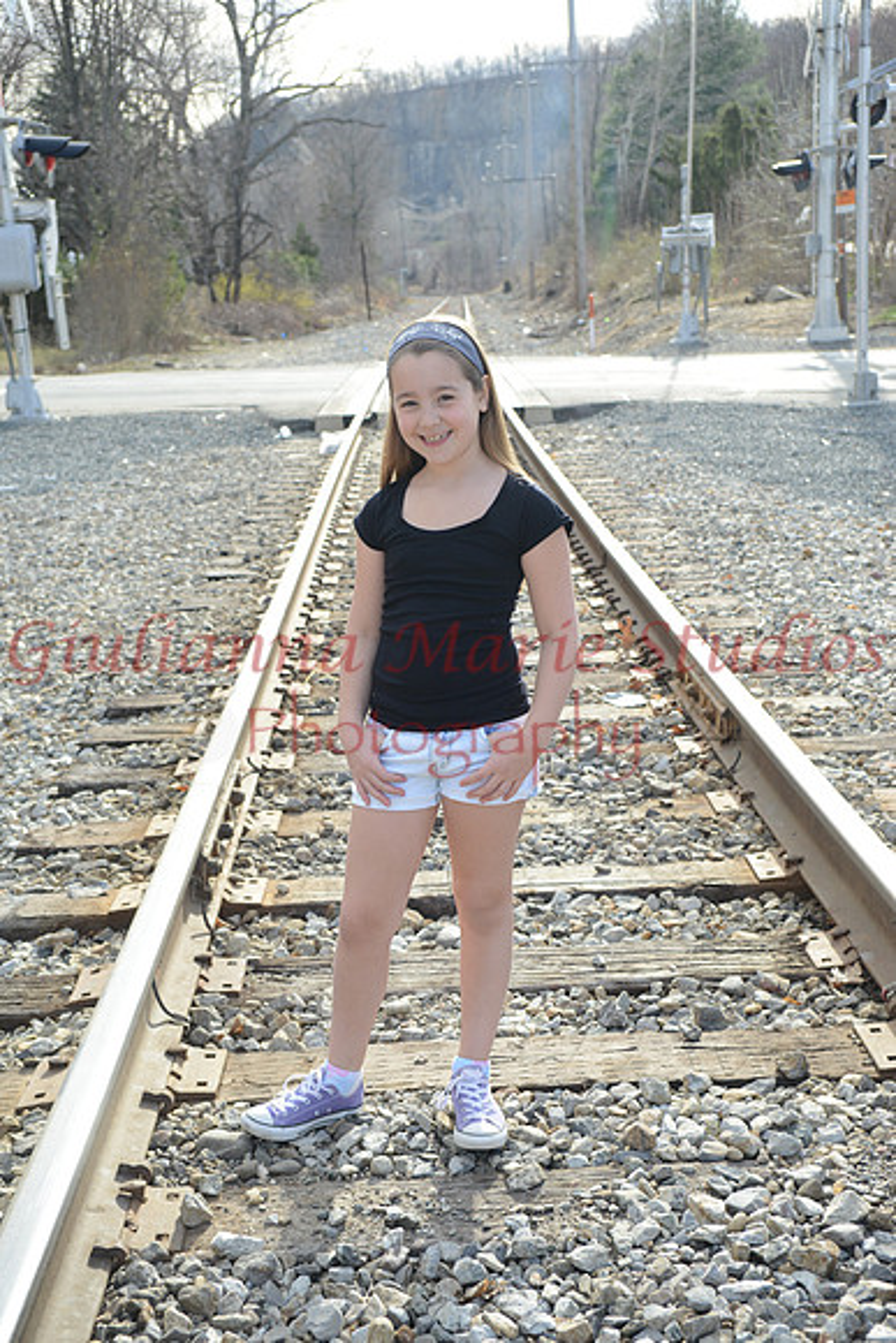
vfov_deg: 39.6
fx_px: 1865
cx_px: 448
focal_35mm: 50
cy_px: 672
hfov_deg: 27.0
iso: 320
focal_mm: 50
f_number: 7.1
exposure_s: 1/250
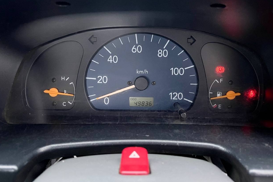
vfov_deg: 47.8
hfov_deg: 67.4
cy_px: 80
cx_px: 140
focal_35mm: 27
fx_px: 205
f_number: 1.6
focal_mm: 5.1
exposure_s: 1/30
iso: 800
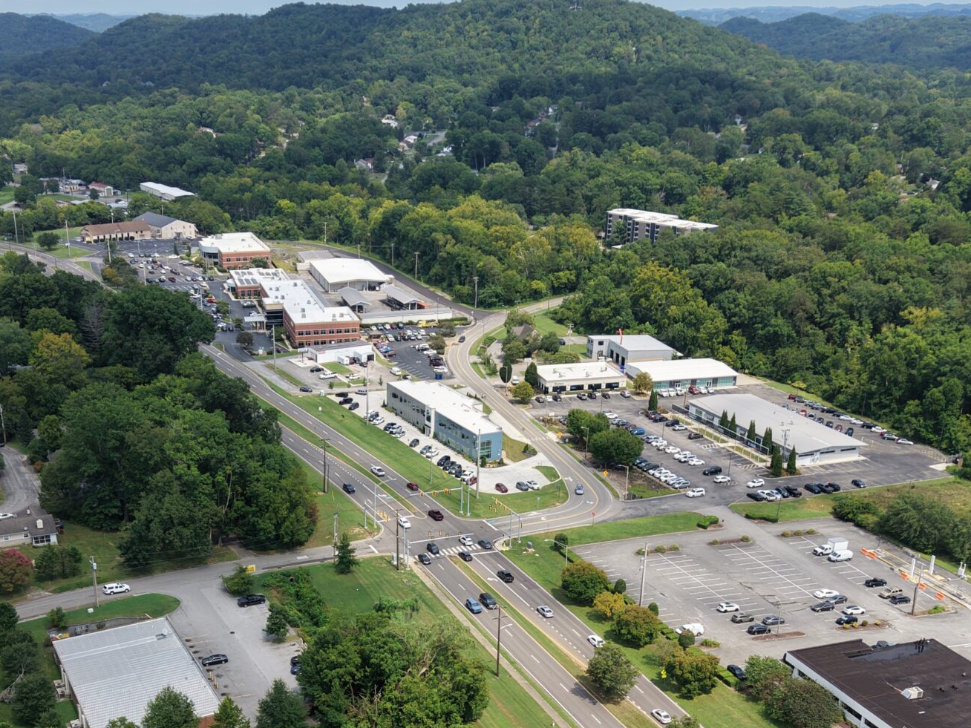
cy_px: 599
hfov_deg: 41.8
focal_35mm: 45
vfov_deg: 31.2
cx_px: 370
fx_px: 1262
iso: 280
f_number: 1.8
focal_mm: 8.67
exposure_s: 1/6000
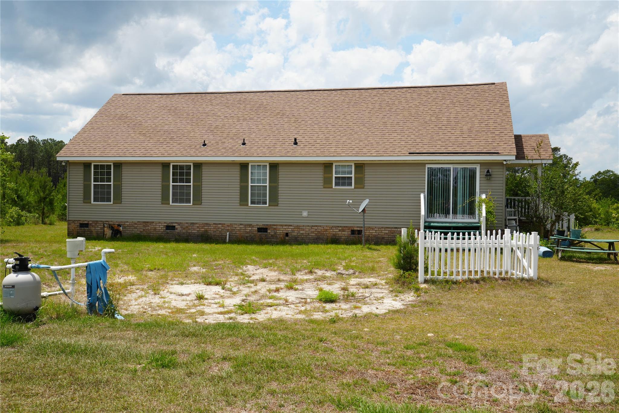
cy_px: 206
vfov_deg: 36.9
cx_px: 310
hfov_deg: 53.1
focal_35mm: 36
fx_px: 619
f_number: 10
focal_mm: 24
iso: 100
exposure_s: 1/160
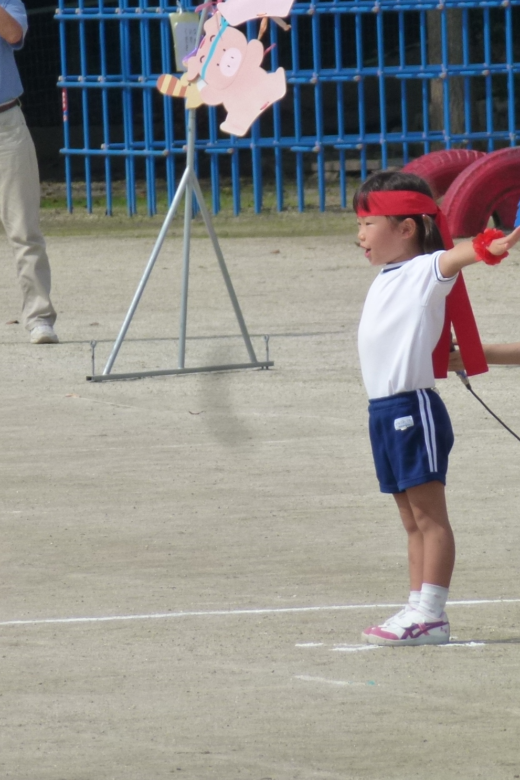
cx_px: 330
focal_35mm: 688
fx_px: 14902
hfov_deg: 2.0
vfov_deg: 3.0
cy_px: 305
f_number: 5.9
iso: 160
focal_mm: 68.8
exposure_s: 1/800
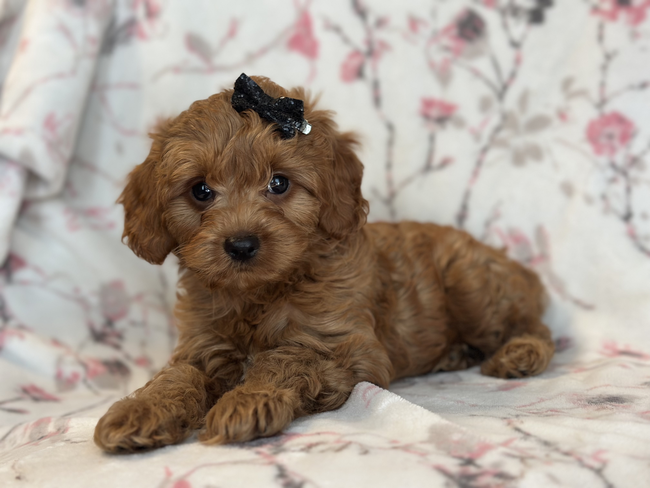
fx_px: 901
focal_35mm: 48
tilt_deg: -1.4
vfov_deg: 30.3
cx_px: 325
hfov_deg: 39.7
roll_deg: +3.2
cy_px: 244
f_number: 1.78
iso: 125
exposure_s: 1/60
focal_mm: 6.86
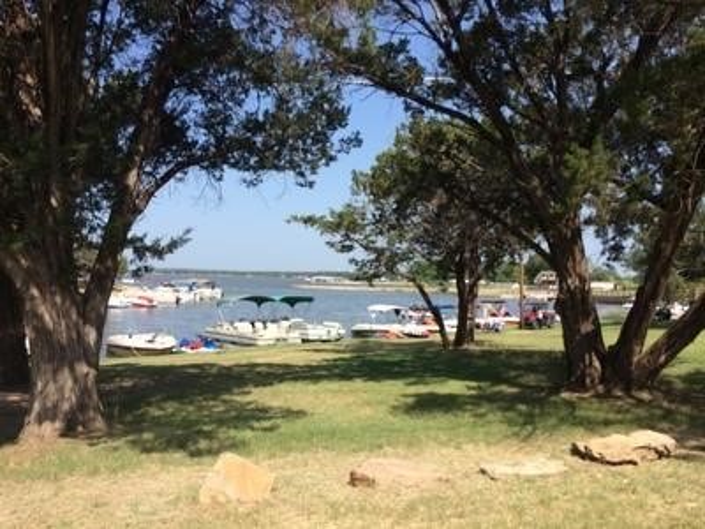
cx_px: 352
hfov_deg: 60.0
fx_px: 611
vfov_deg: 46.8
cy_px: 264
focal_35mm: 30
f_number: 2.2
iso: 32
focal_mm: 4.12
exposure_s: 1/1709
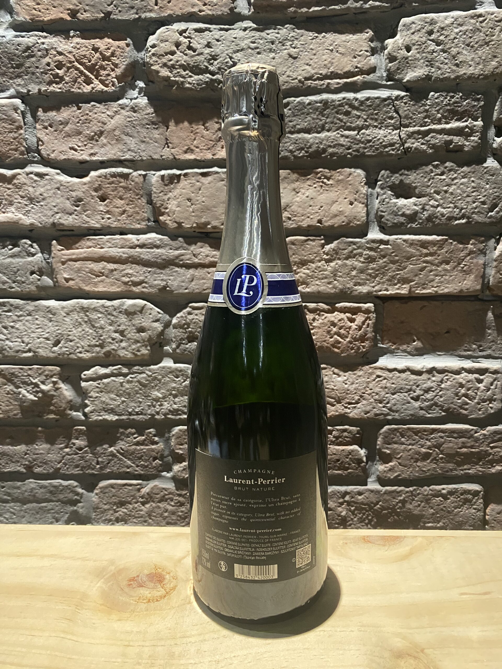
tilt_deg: -8.9
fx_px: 503
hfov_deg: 53.1
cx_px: 251
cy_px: 334
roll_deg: +0.1
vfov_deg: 67.3
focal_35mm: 26
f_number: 1.8
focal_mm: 4.25
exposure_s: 1/33
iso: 500
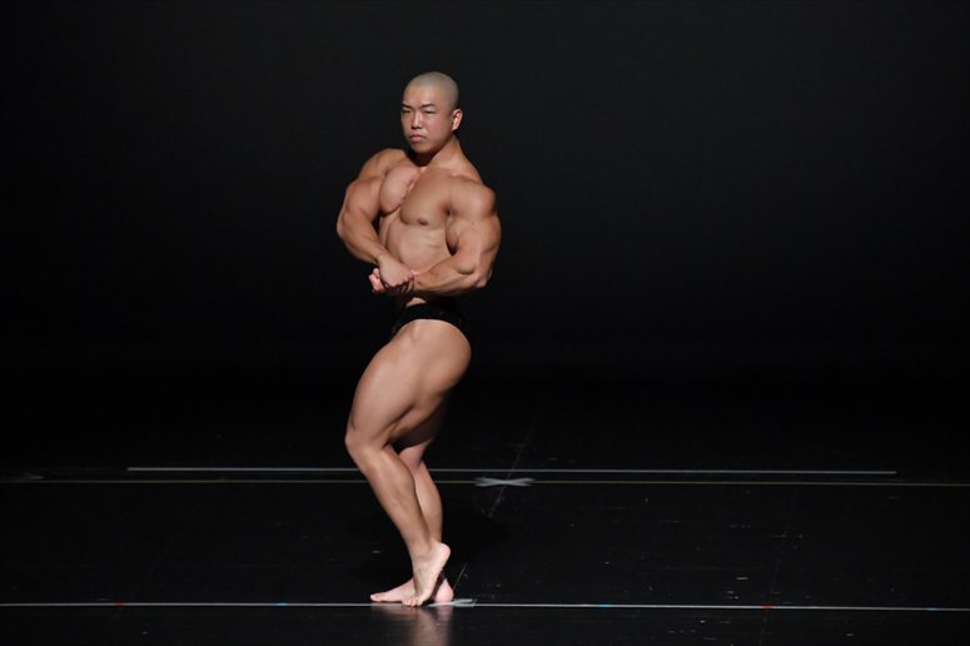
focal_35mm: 345
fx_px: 9291
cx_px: 485
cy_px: 323
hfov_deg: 6.0
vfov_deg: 4.0
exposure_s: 1/400
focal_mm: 230
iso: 8000
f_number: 5.6
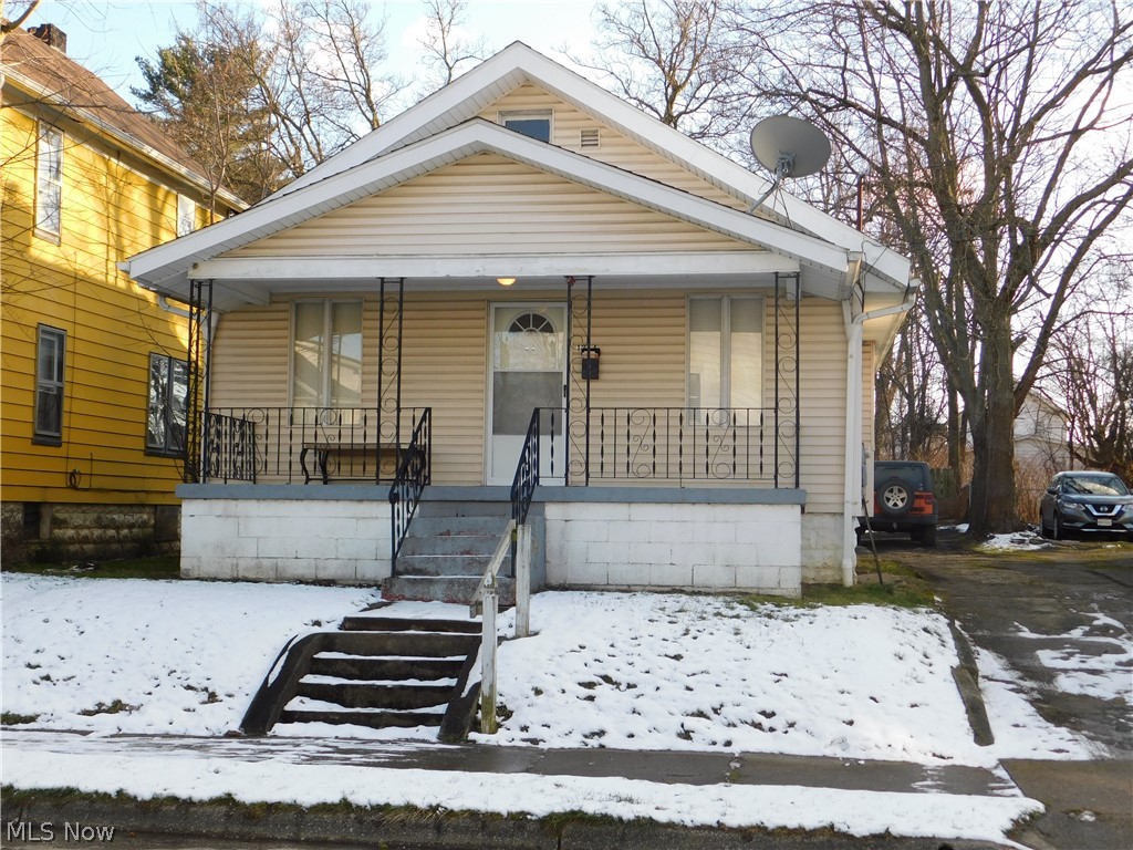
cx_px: 566
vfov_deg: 32.2
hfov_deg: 42.1
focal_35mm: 45
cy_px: 425
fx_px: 1473
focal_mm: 8
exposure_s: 1/200
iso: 125
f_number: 3.7
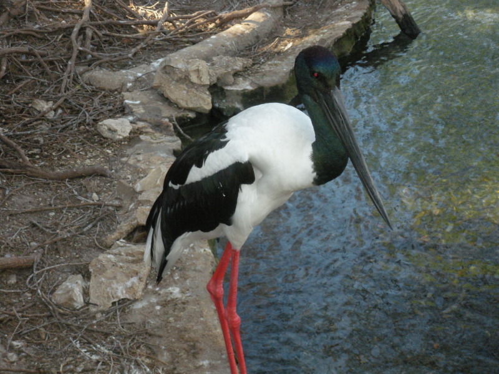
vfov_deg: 14.8
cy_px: 187
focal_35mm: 100
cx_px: 250
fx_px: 1442
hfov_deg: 19.6
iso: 325
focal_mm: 17.4
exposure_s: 1/133
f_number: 5
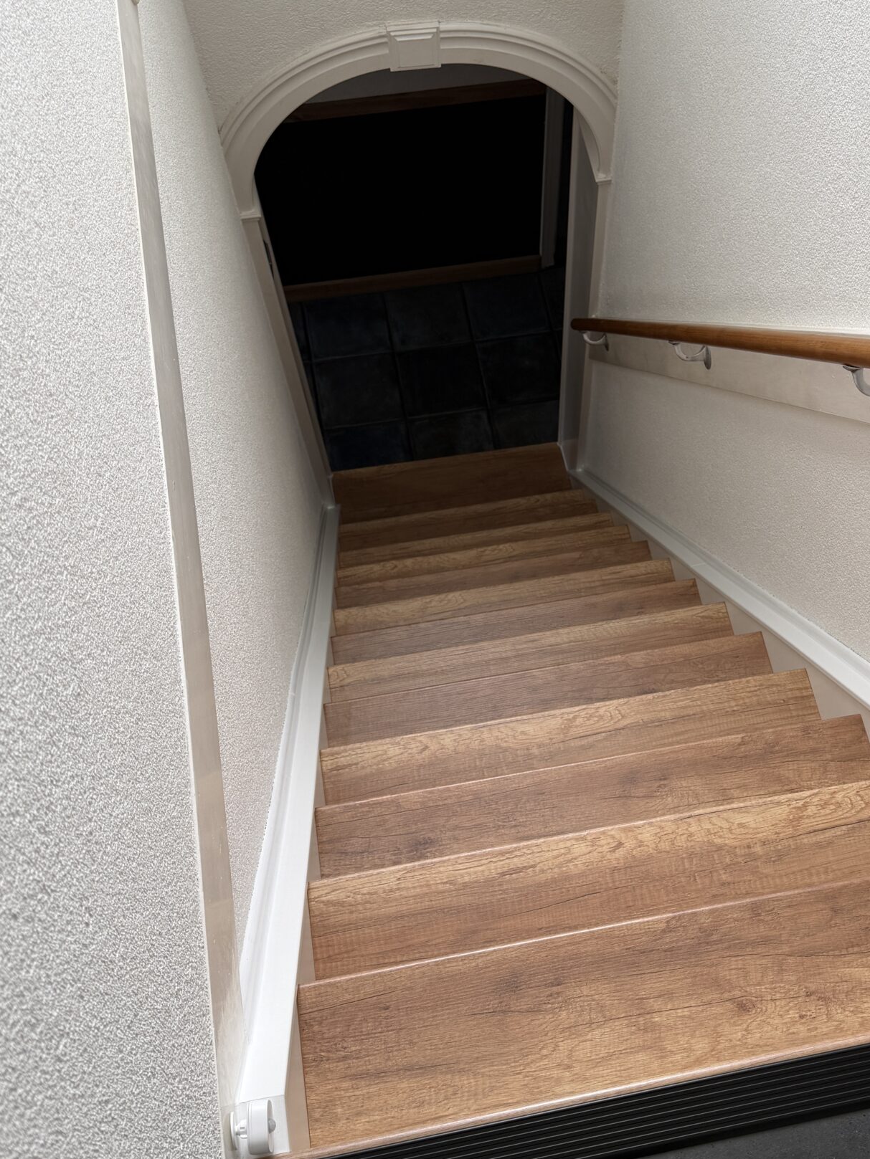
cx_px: 585
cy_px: 618
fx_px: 1273
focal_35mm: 38
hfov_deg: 37.3
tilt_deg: -65.5
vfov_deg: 48.9
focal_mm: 6.76
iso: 64
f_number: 1.78
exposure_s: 1/121
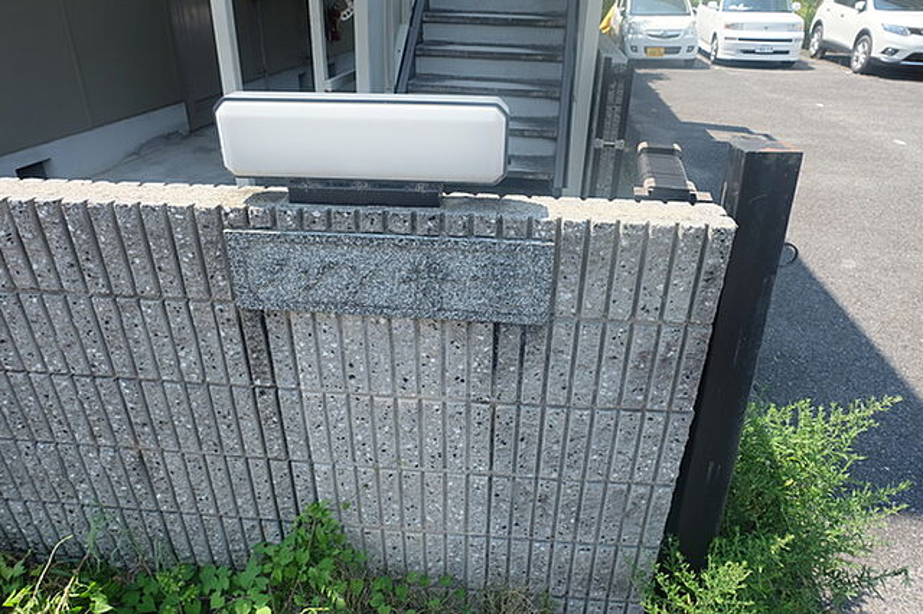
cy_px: 307
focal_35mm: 24
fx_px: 615
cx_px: 462
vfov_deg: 53.1
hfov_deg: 73.8
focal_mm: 16
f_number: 6.4
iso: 400
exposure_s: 1/400
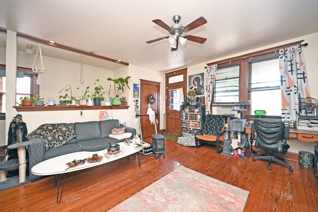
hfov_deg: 104.3
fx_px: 124
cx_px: 159
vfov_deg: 81.2
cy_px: 106
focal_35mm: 14
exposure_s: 1/60
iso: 900
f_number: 4
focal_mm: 14
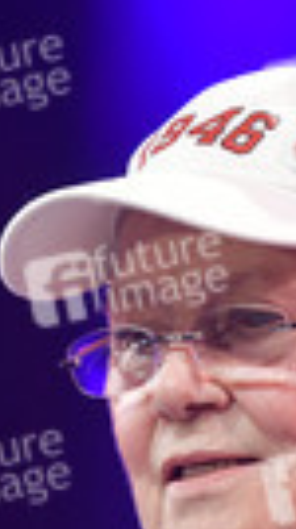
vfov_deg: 3.9
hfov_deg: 2.2
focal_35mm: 547
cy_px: 576
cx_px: 22
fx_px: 7661
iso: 3200
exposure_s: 1/250
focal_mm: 155
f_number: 6.3
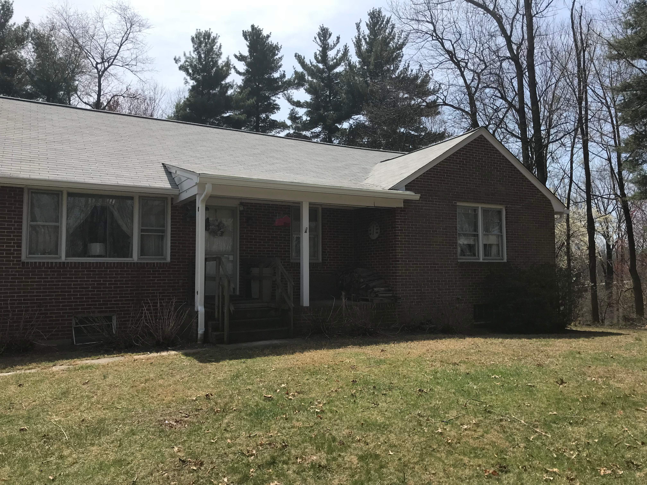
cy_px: 242
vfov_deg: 49.7
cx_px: 324
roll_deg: +0.3
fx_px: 523
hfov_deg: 63.4
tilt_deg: +2.8
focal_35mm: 28
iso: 20
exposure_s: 1/2519
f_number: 1.8
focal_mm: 3.99
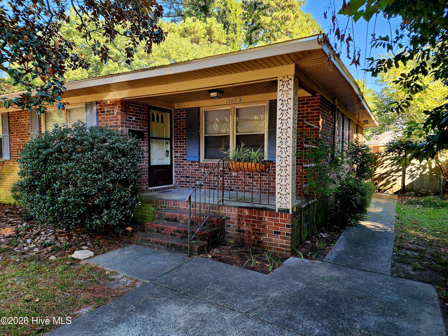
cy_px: 168
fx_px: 298
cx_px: 224
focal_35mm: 23
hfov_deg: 73.9
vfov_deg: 58.9
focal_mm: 6.4
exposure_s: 1/182
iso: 64
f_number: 1.8
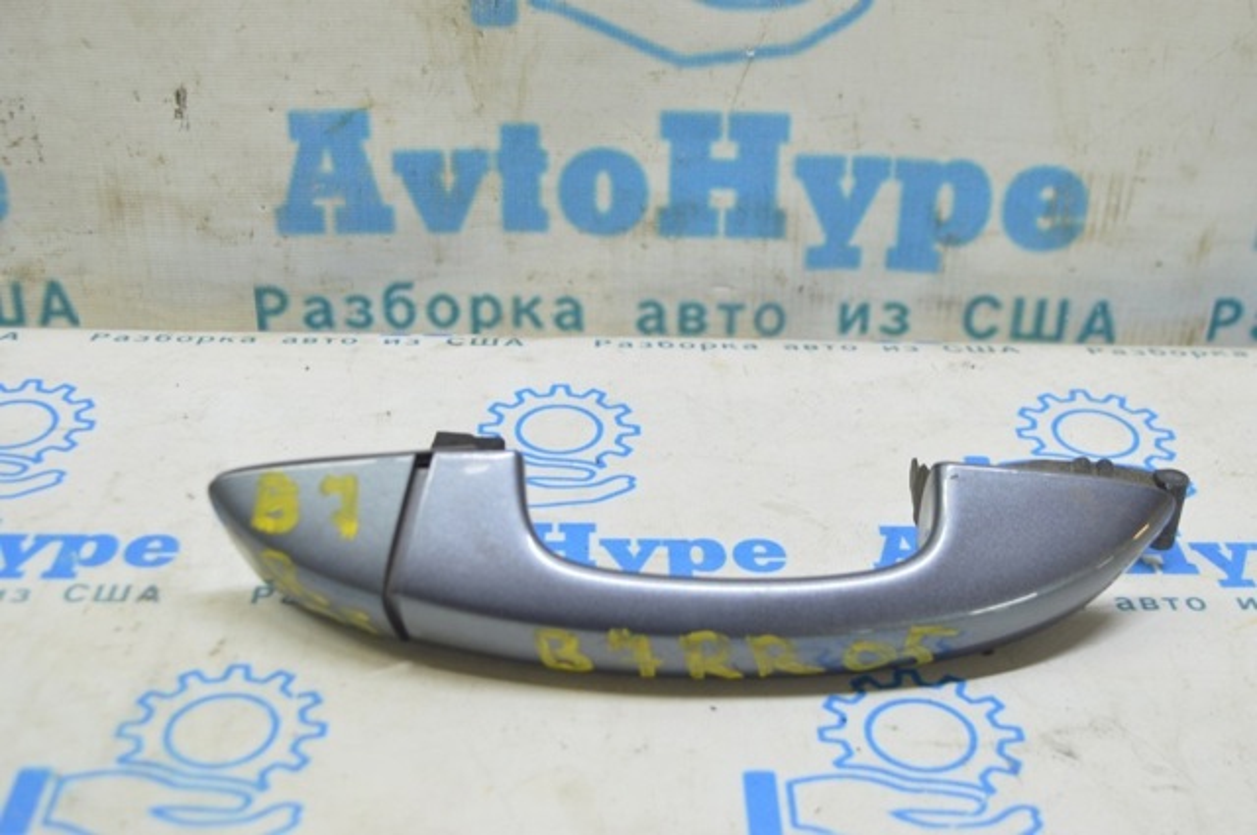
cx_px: 628
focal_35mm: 51
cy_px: 418
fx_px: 1778
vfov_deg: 26.4
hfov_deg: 38.9
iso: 400
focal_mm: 34
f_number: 5.6
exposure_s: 1/20
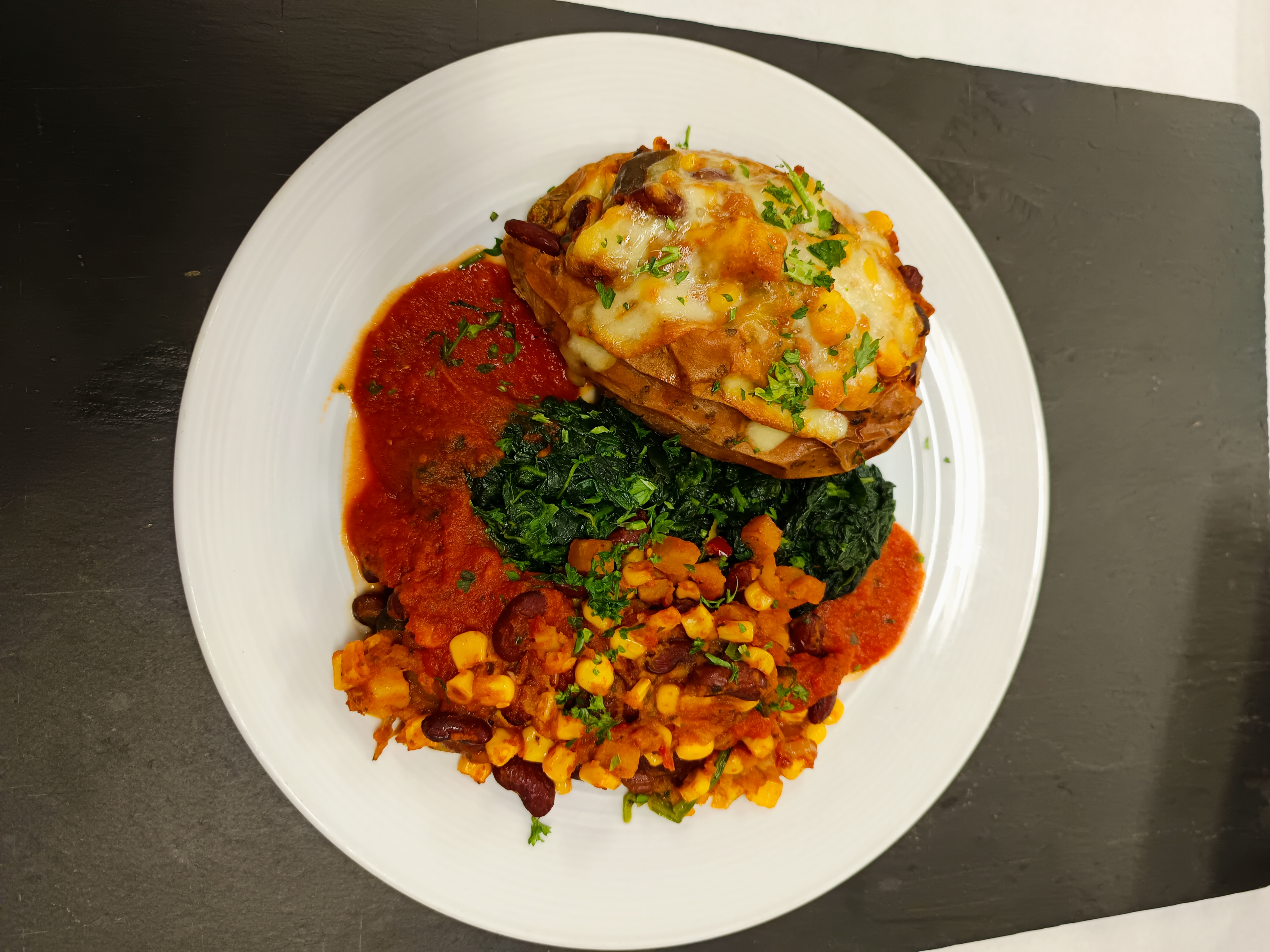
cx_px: 635
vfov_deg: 56.8
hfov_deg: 71.6
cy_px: 476
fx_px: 881
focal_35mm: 24
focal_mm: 5.31
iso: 168
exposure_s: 1/50
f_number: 1.7
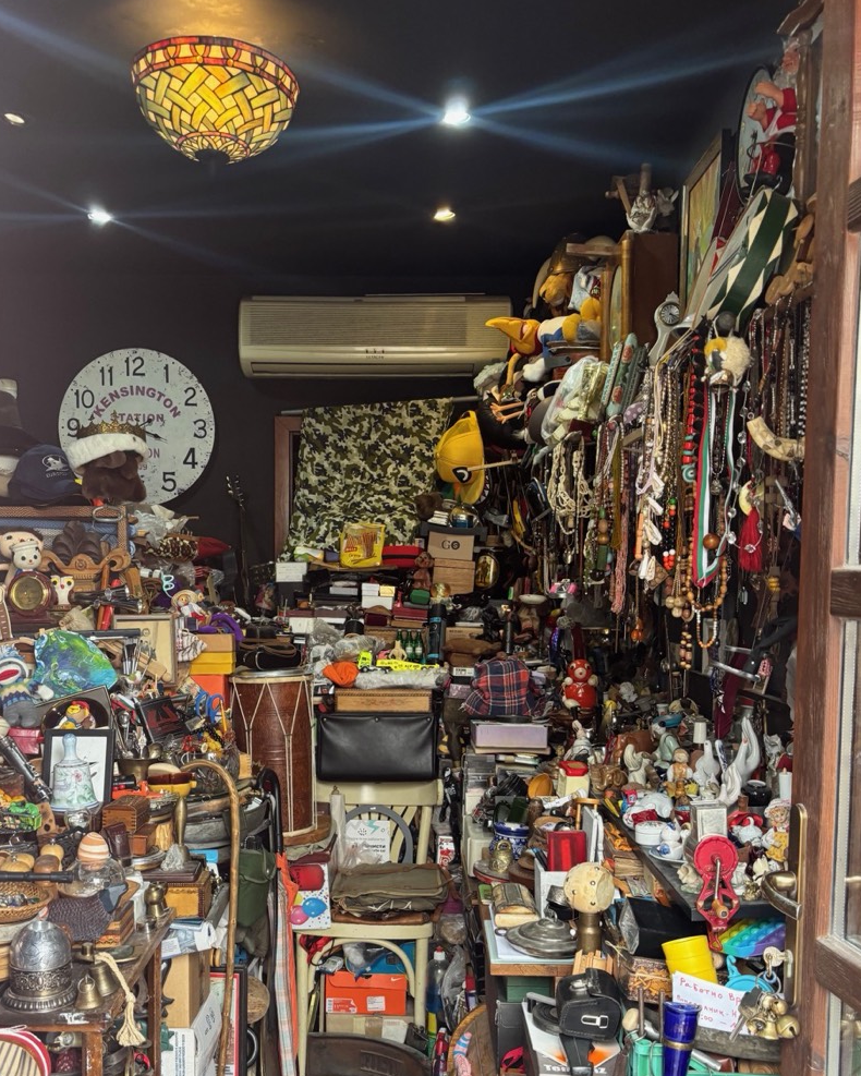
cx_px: 357
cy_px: 658
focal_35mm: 36
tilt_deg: -4.3
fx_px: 1146
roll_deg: +0.1
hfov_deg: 41.0
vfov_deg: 49.9
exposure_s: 1/106
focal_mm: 5.96
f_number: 1.6
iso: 125
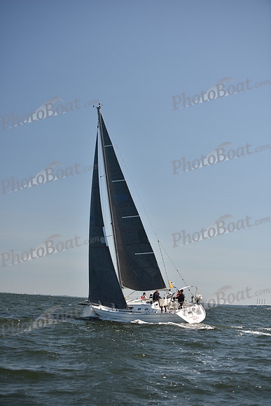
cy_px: 203
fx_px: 790
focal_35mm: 70
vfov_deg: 28.8
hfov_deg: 19.5
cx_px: 136
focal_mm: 70
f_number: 3.2
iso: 250
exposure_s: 1/1250
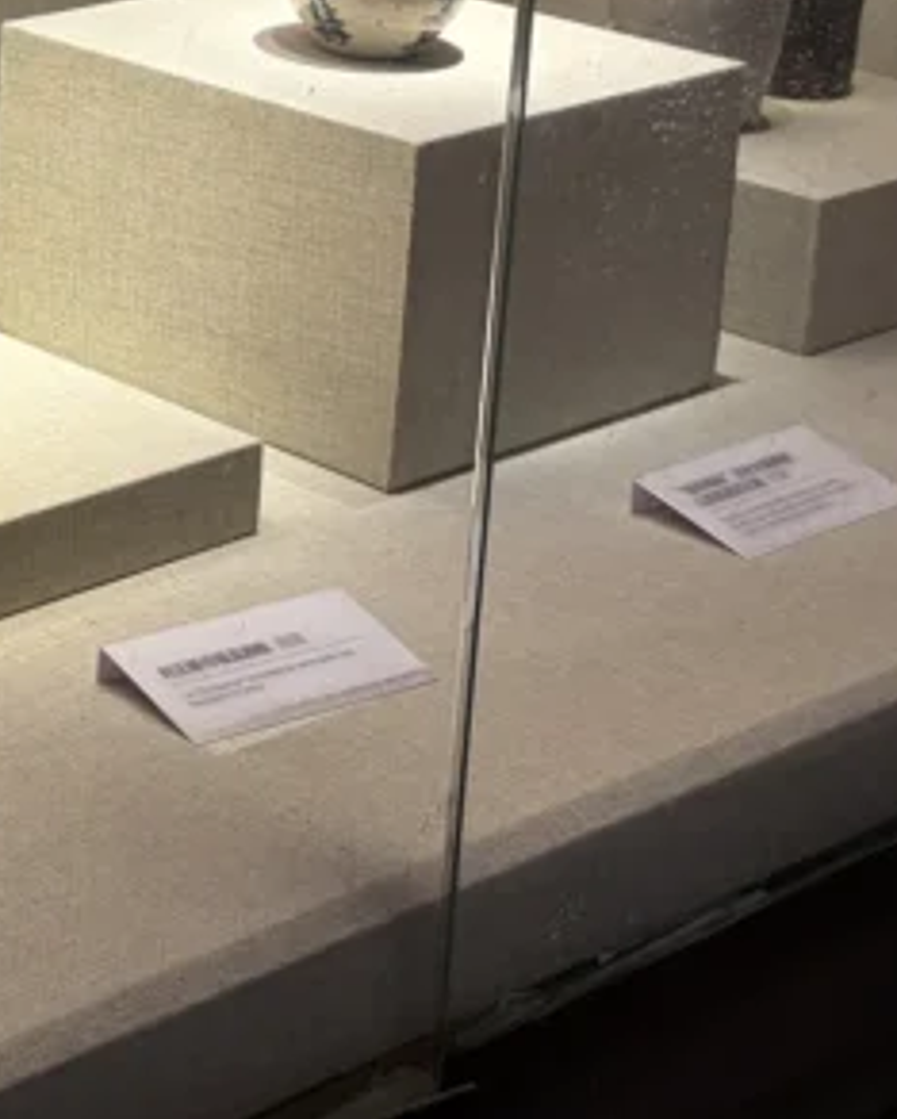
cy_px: -119
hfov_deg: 15.1
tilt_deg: -11.7
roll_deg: -0.3
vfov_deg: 20.5
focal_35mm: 89
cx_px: -702
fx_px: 2950
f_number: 1.6
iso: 125
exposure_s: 1/56
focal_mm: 5.96
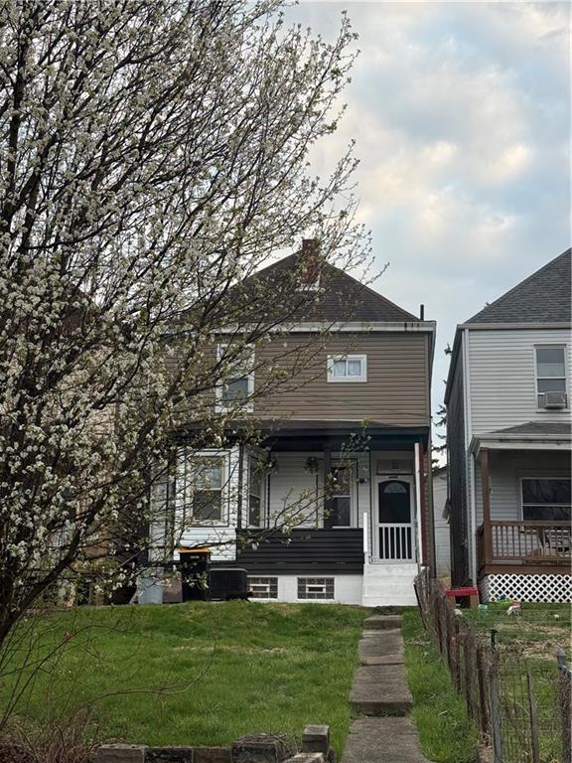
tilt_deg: +15.7
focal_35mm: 48
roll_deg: -0.8
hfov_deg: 30.3
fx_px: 1058
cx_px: 286
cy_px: 382
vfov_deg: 39.7
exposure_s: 1/193
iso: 50
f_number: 1.78
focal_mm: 6.76
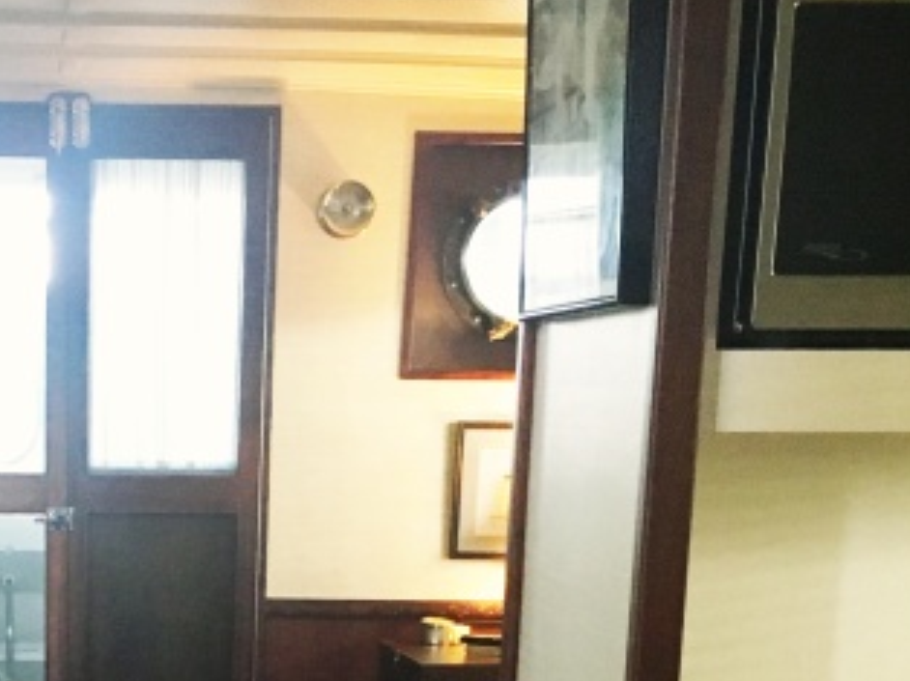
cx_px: 116
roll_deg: +0.1
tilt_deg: -12.4
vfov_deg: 18.6
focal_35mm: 74
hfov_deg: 25.6
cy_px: 855
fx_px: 1944
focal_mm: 4.15
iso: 200
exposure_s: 1/30
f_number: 2.2
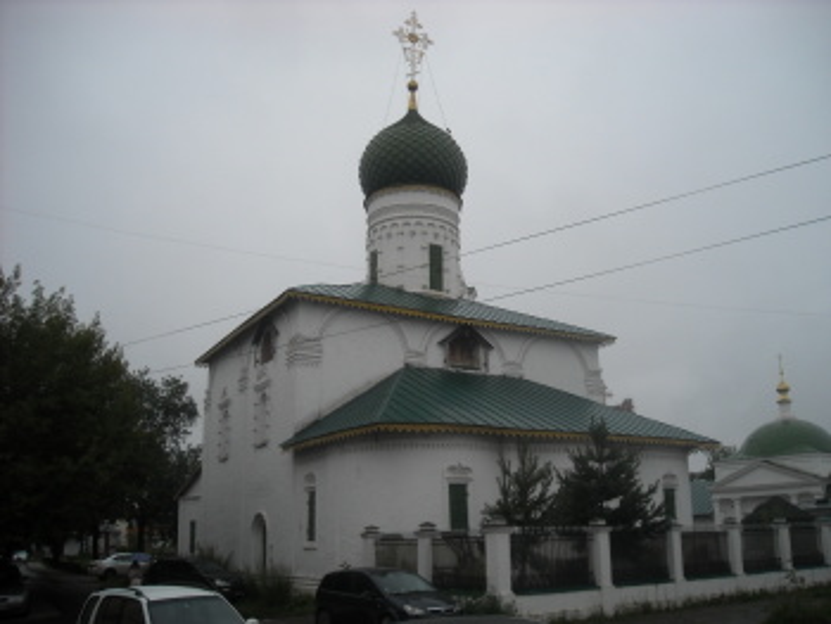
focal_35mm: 35
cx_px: 416
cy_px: 312
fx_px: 841
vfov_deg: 40.7
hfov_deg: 52.6
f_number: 5.6
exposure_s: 1/192
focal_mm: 5.7
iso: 64
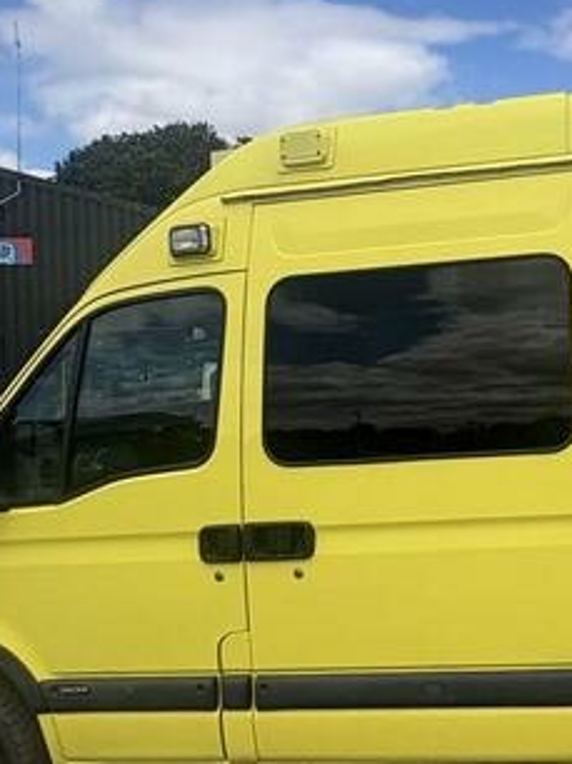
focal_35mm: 41
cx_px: 657
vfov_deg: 45.4
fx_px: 905
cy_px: 285
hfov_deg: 30.6
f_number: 2.2
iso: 50
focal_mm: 2.22
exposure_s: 1/2494
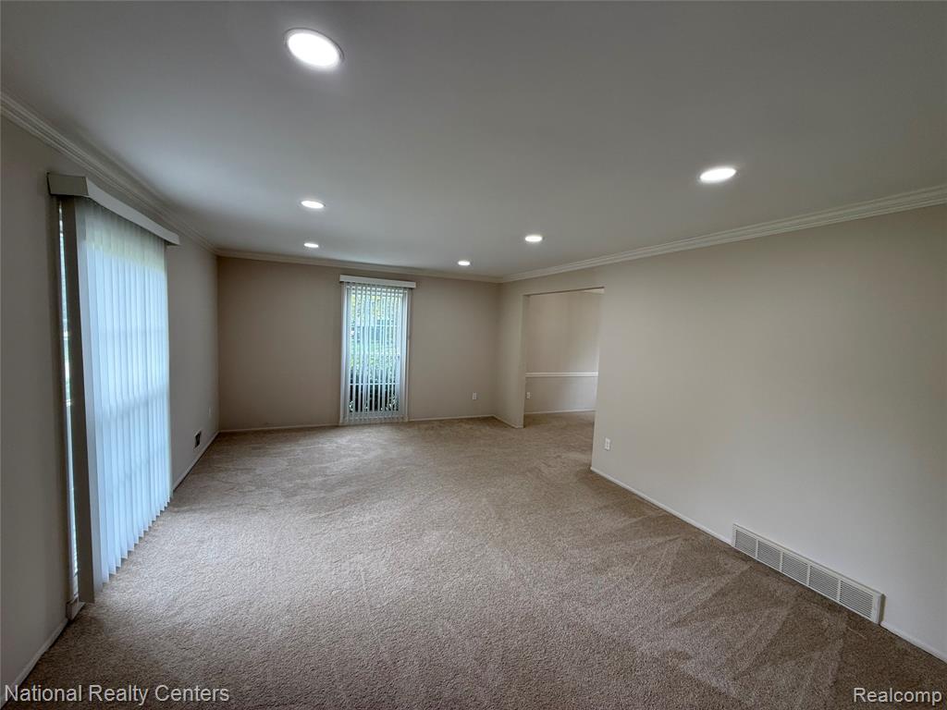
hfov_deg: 102.1
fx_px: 383
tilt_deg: -3.9
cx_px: 474
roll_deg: -2.8
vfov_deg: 85.7
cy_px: 355
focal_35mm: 14
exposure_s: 1/120
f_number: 2.2
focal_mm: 2.22
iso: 100
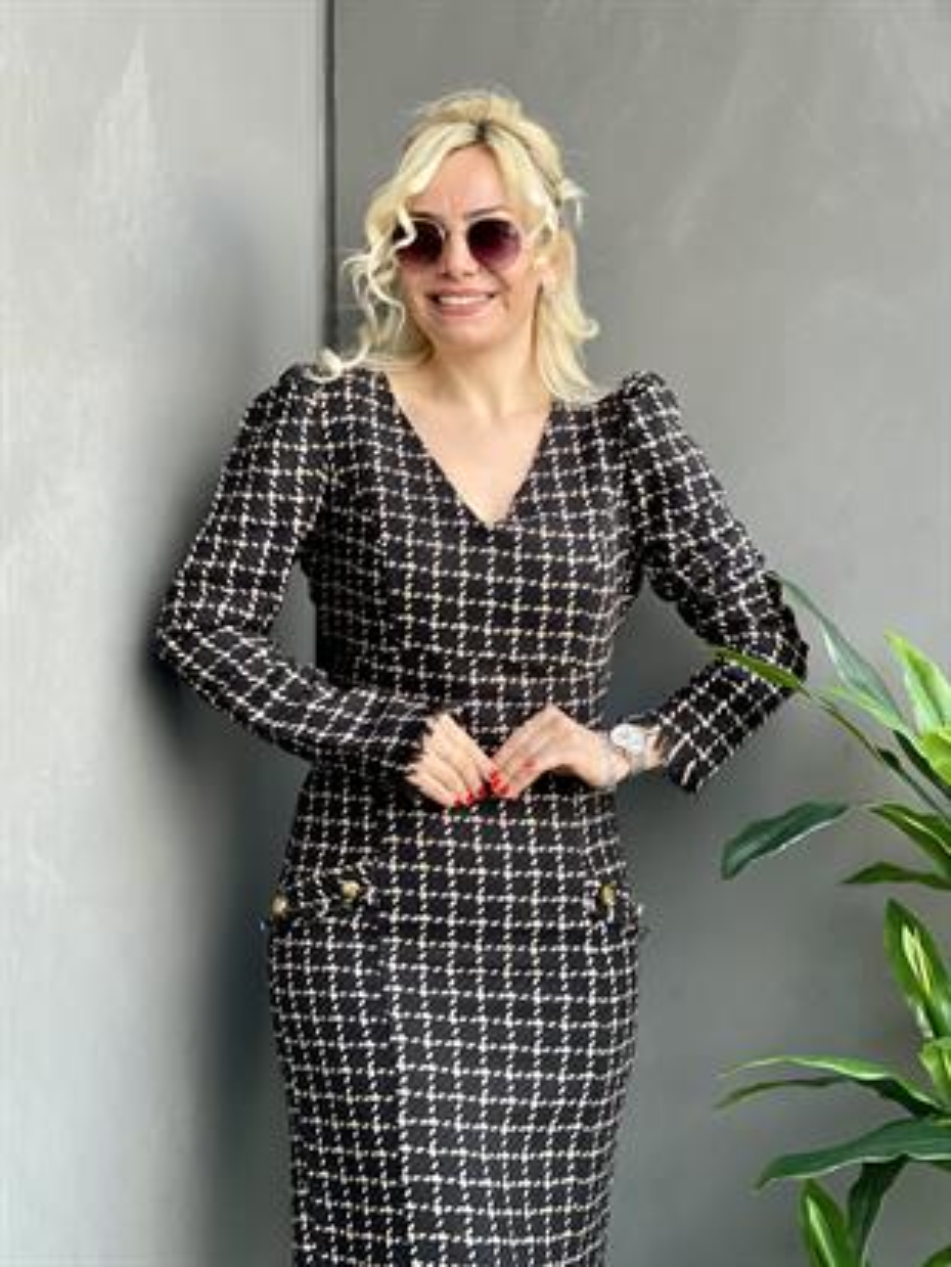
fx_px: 2343
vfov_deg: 30.3
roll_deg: -0.7
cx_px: 476
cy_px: 634
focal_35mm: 64
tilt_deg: -2.0
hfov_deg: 22.9
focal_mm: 7.5
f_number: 2.2
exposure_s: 1/121
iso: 125
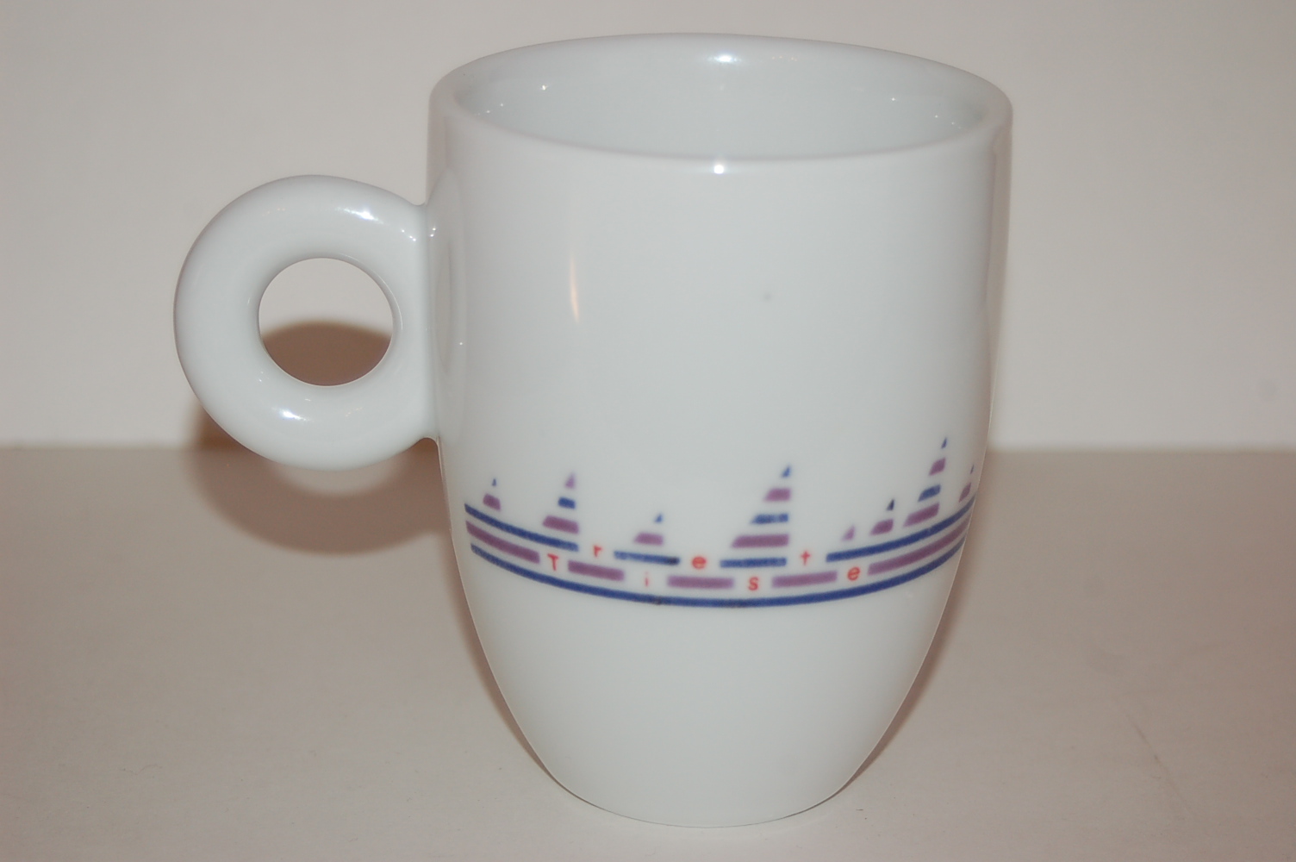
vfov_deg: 14.7
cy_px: 431
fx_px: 3345
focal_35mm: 93
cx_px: 648
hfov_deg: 21.9
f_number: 5.3
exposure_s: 1/60
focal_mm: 62
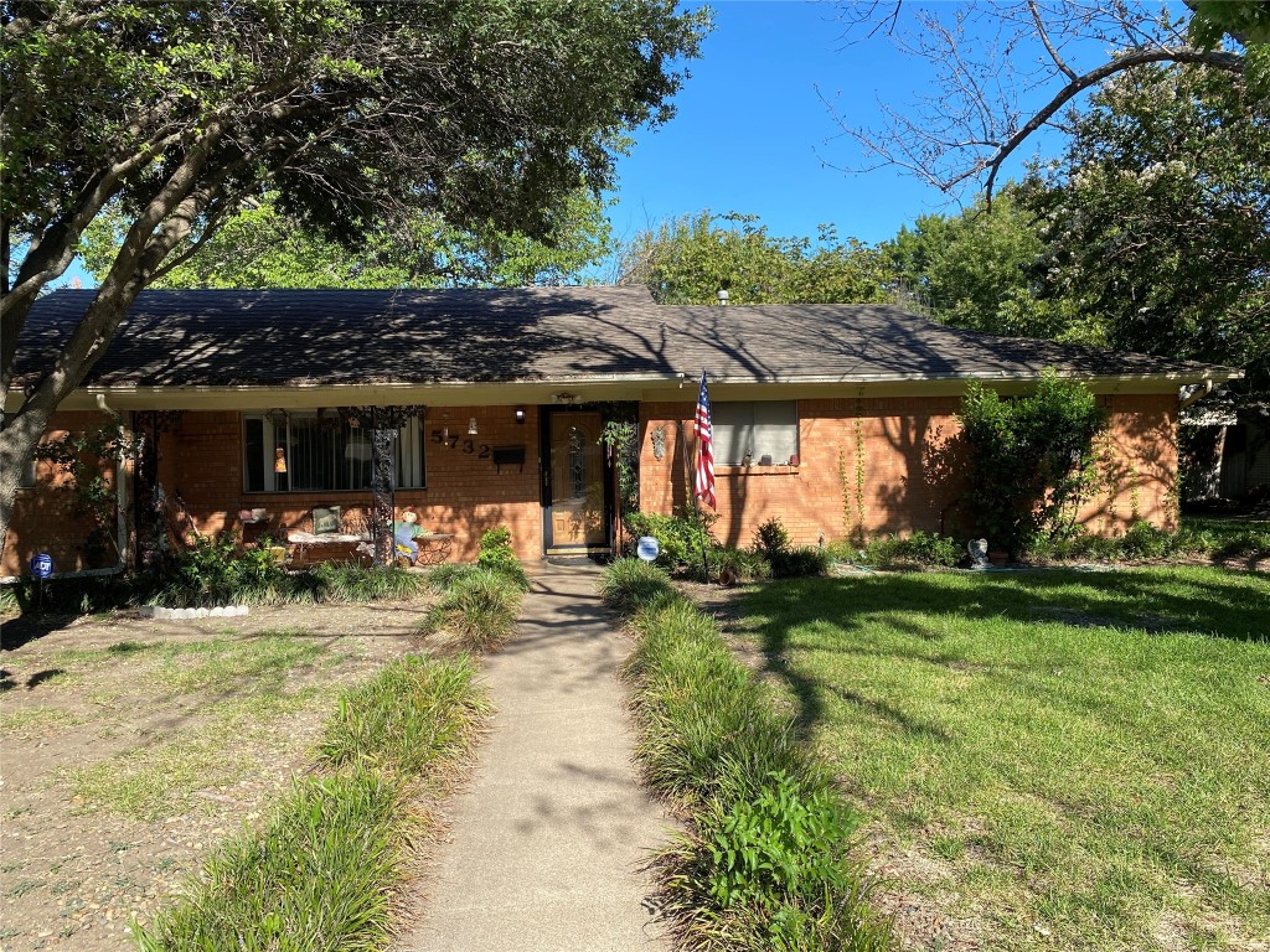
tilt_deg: -2.3
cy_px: 476
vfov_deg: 53.1
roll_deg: +0.2
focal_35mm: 26
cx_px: 635
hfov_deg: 67.3
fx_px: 954
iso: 32
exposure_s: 1/1330
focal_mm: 4.25
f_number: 1.8
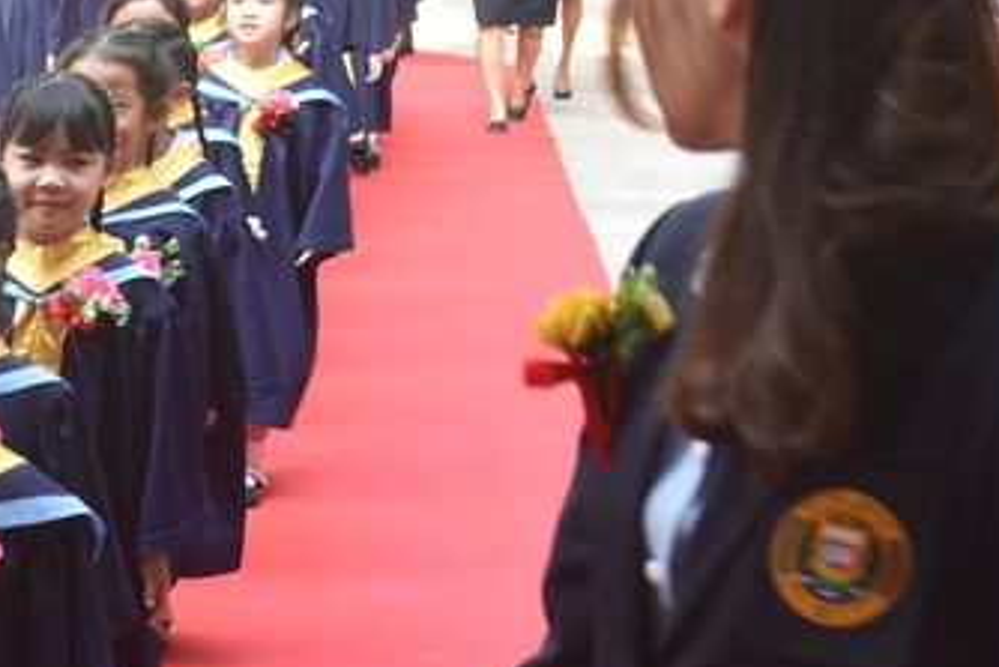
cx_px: -341
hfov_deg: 15.2
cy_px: 541
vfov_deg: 10.7
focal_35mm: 128
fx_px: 3553
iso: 500
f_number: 4.5
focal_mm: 38
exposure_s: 1/40
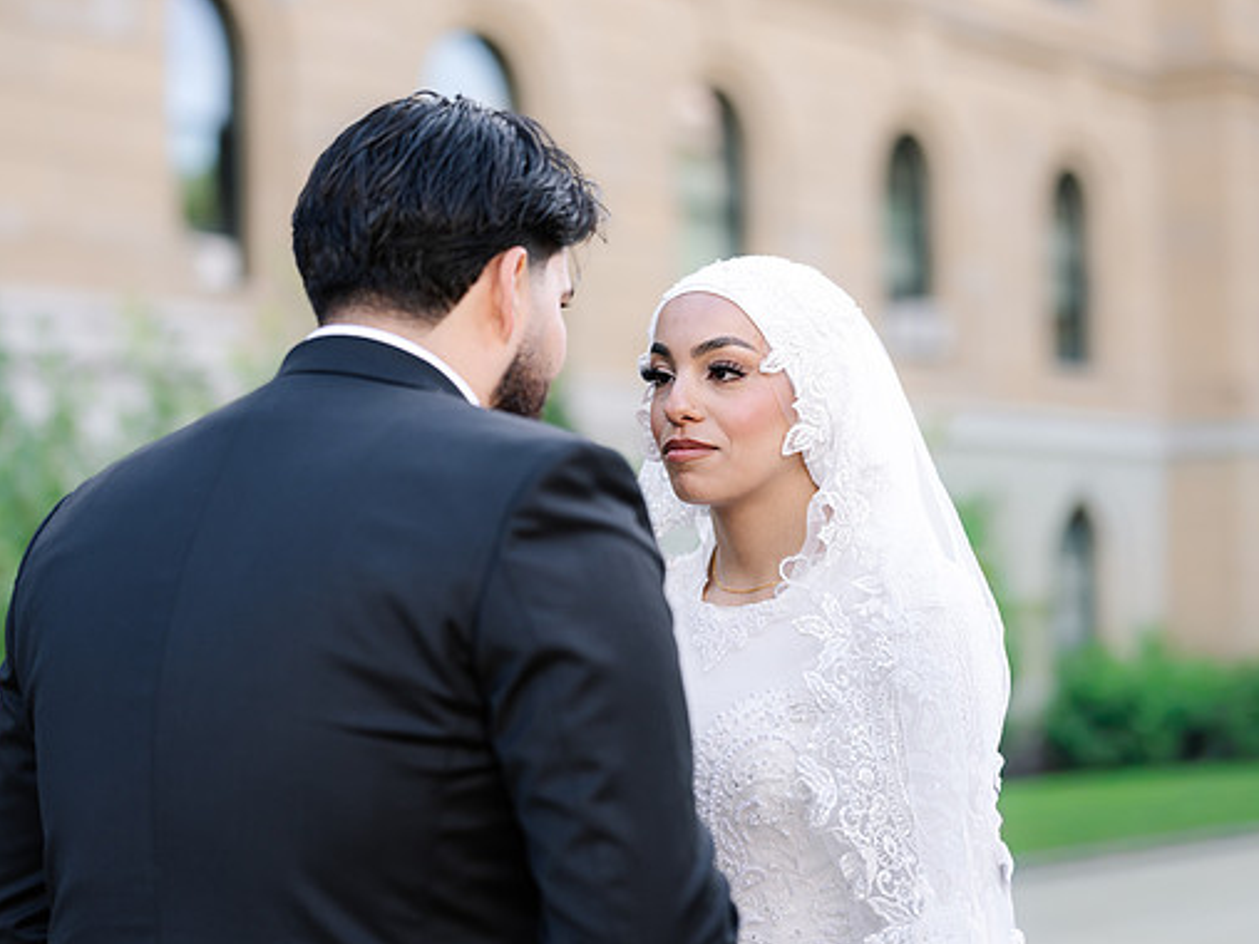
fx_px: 2800
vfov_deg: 19.1
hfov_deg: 25.3
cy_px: 476
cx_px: 675
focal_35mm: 77
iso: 200
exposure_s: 1/1250
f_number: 2
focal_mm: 70
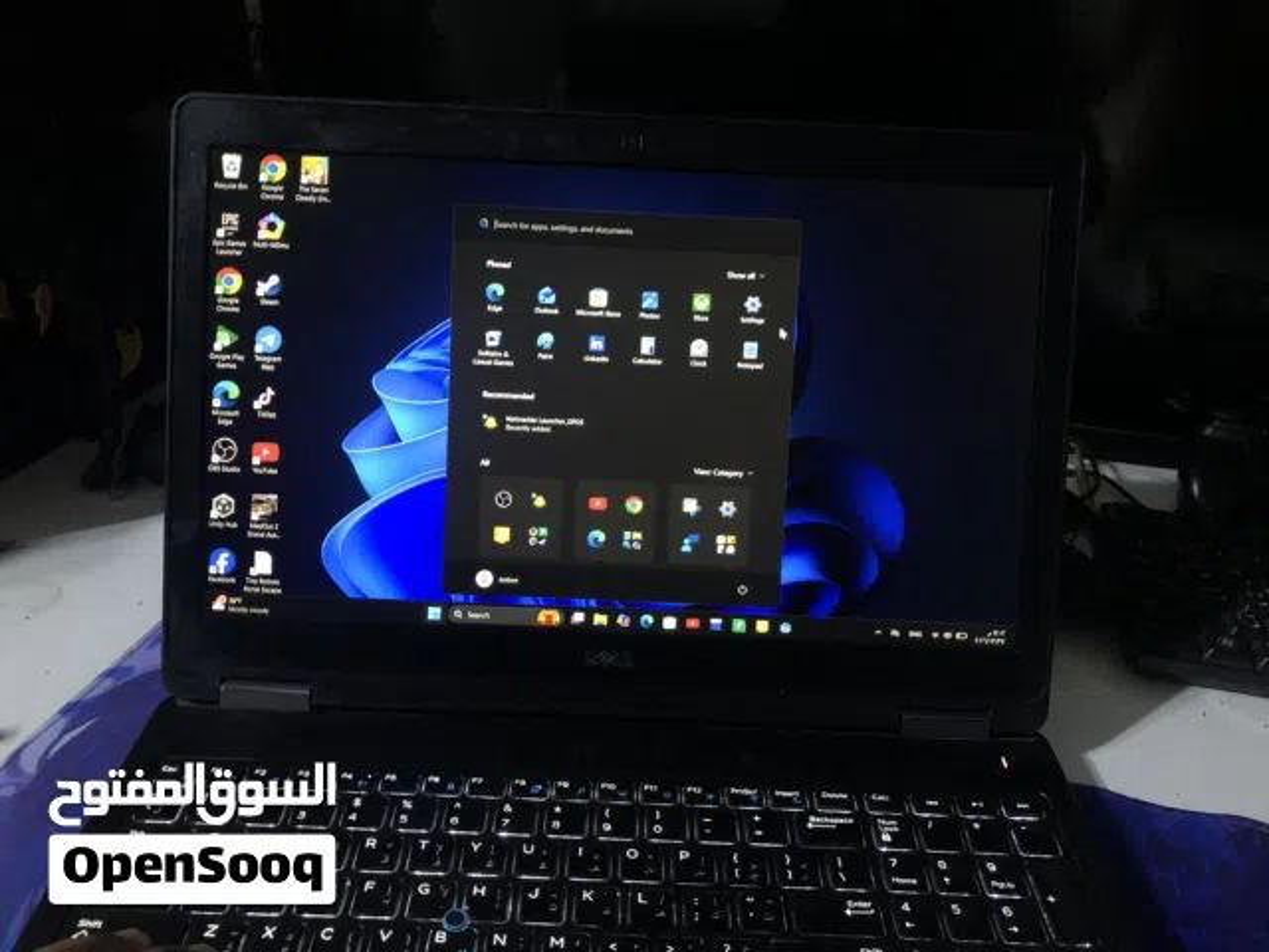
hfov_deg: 63.4
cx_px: 634
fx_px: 1026
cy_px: 476
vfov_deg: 49.7
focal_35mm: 28
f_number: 1.8
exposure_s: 1/6
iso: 80
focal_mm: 3.99
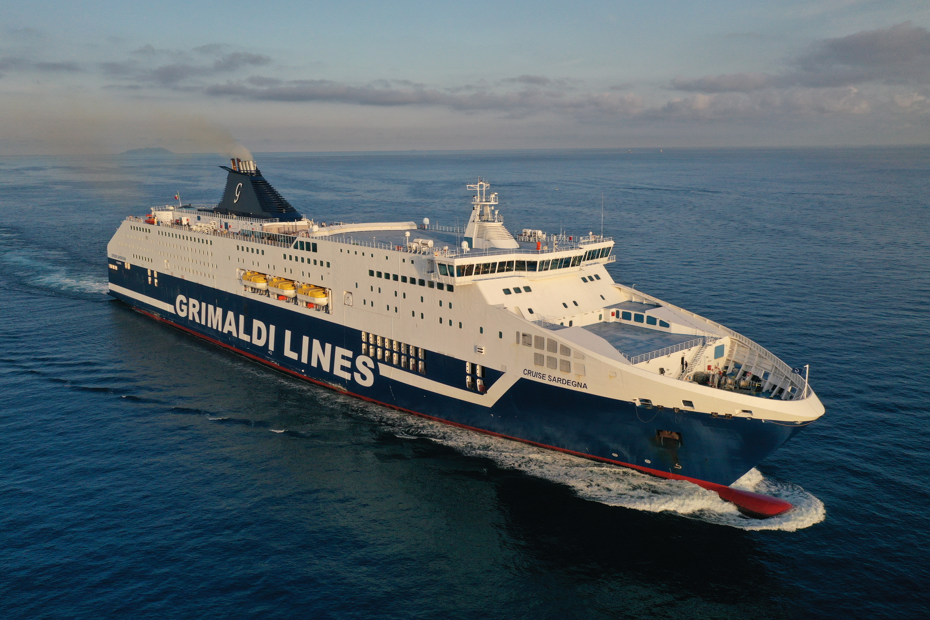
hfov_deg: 63.7
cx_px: 467
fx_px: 749
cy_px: 301
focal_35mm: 29
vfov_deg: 45.0
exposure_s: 1/200
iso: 200
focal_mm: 10.26
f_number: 4.5
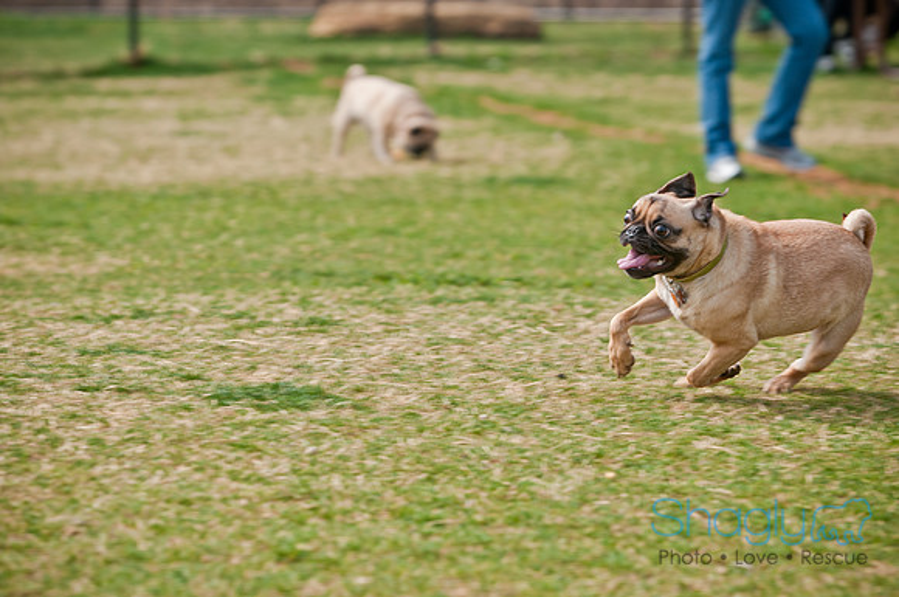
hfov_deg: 10.6
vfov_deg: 7.0
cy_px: 298
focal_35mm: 195
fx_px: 4863
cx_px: 450
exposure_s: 1/500
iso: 200
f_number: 5
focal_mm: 130
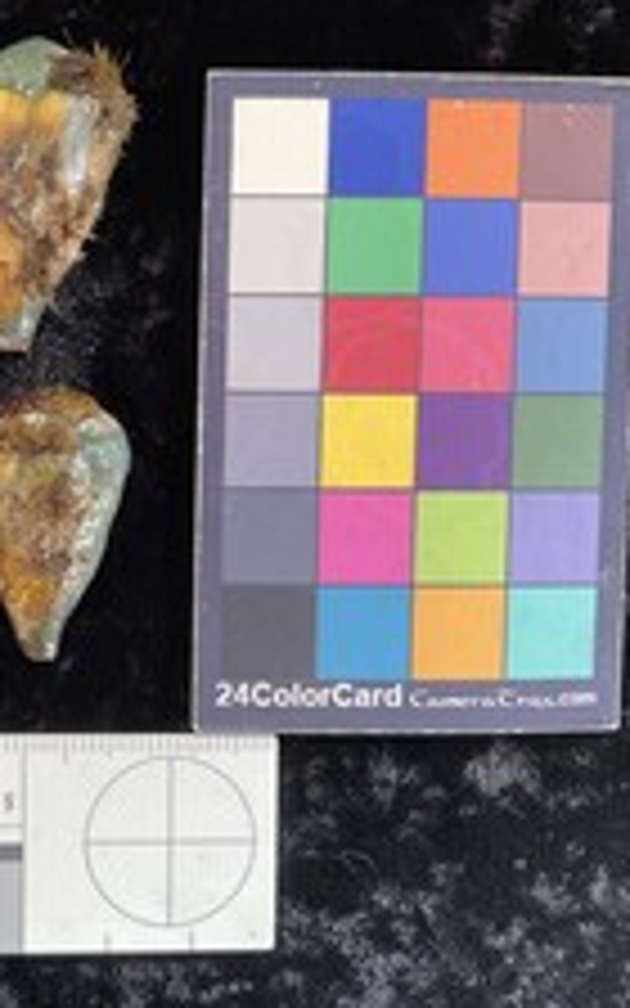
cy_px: 439
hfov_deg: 25.1
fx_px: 1319
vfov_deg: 41.8
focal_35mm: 48
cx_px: -54
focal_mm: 3
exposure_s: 1/60
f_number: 1.8
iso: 100
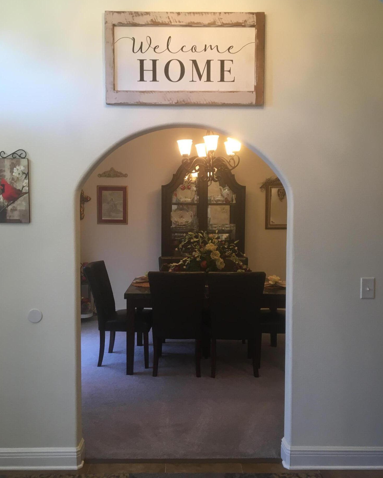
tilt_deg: -3.6
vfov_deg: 57.2
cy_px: 237
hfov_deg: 47.1
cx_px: 187
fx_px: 439
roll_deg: -0.4
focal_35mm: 31
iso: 50
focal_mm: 4.15
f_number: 2.2
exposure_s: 1/30
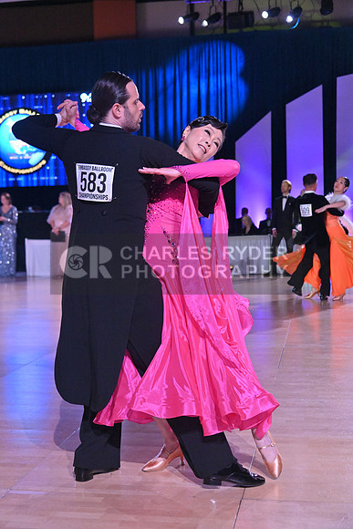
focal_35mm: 55
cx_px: 176
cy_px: 264
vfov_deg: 36.2
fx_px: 808
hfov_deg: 24.6
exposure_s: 1/400
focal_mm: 55
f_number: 5.6
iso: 4000
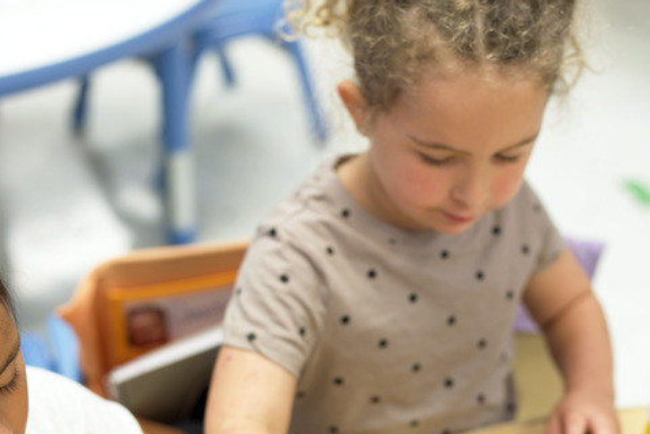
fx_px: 1354
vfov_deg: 17.8
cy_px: 412
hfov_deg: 27.0
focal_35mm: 75
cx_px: 369
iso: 200
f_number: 2
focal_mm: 35
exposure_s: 1/50
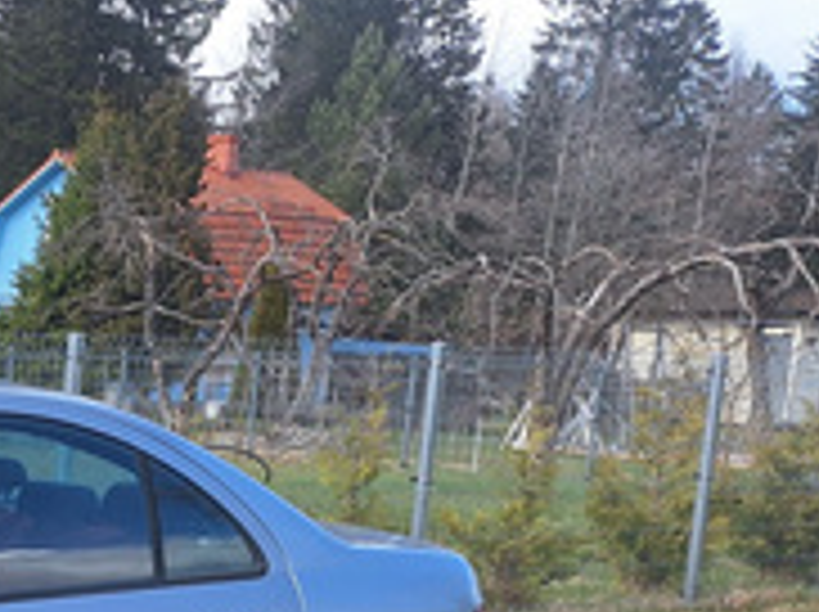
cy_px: 644
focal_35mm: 76
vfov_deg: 18.7
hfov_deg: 21.3
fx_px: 1796
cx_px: -441
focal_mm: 5.54
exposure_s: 1/910
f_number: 1.8
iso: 40
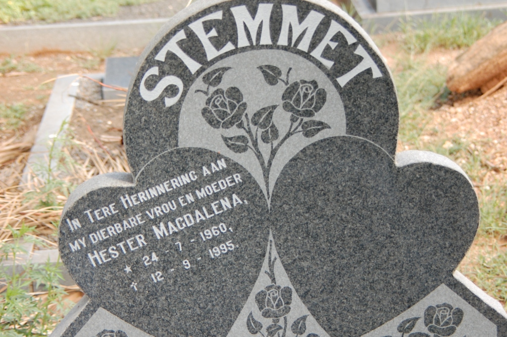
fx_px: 1478
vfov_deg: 13.0
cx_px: 254
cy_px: 168
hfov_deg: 19.5
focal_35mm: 105
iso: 400
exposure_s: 1/125
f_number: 5
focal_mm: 70
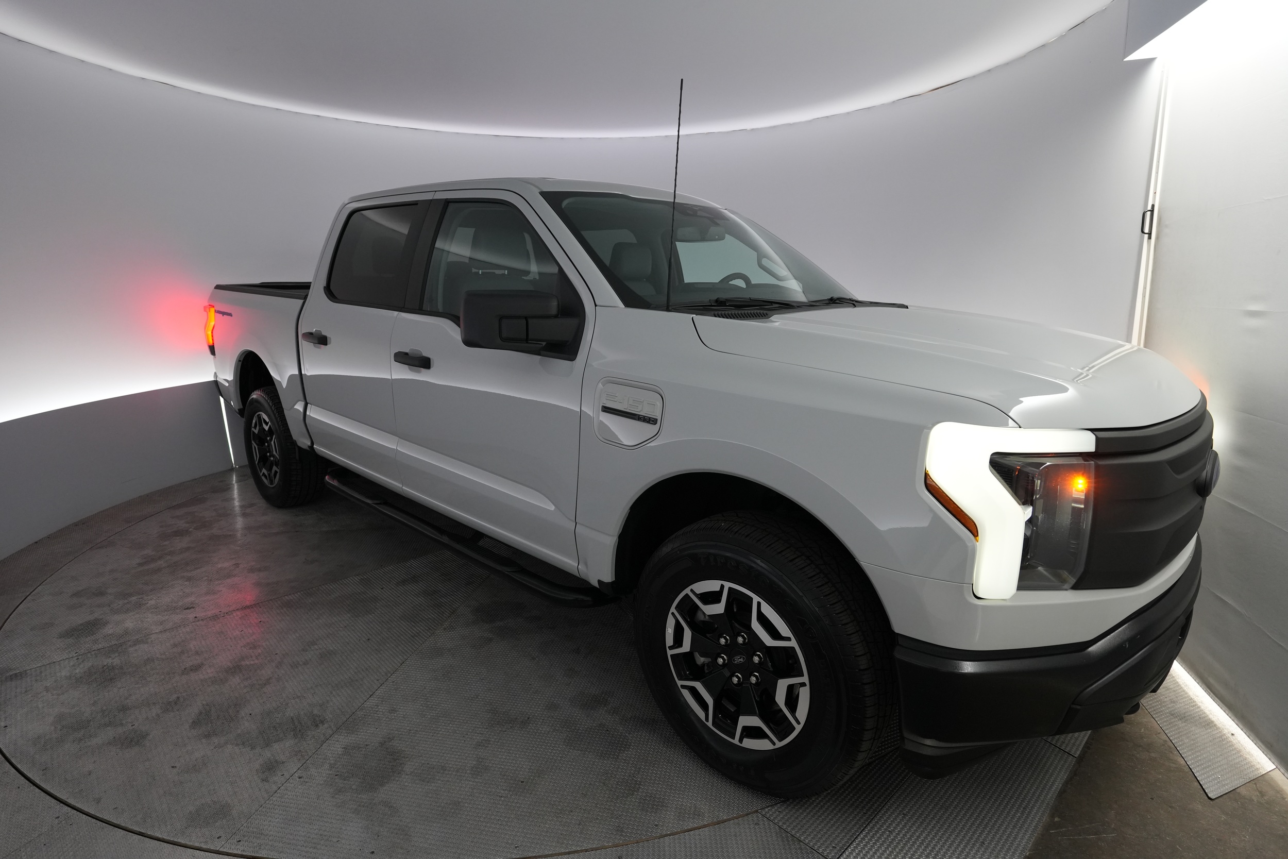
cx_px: 644
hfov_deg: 86.9
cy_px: 430
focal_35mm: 19
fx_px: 680
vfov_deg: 64.6
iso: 1600
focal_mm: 19
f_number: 4
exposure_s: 1/160
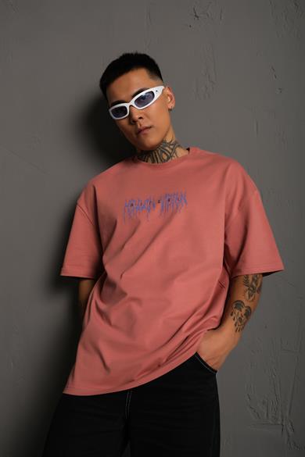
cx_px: 152
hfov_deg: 40.0
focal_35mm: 33
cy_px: 228
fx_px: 419
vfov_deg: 57.2
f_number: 5
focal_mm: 22.3
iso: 160
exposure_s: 1/160
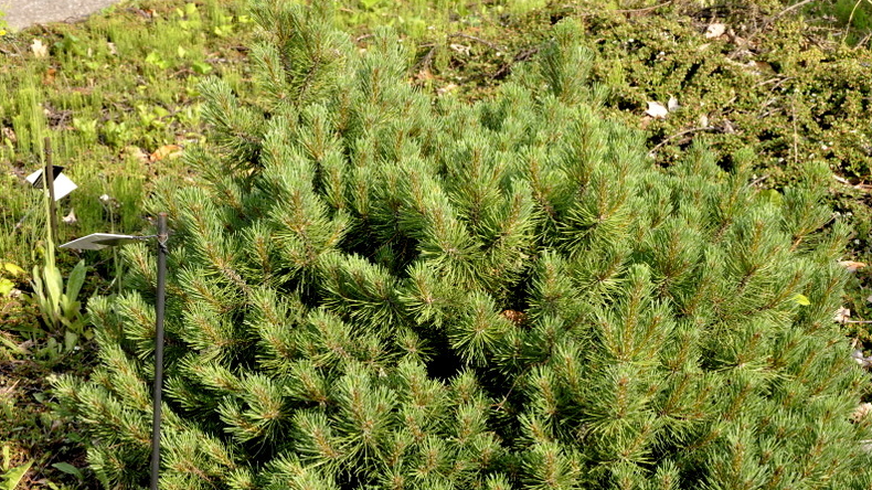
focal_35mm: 72
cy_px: 280
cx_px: 434
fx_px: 1654
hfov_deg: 29.5
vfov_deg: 16.9
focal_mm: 45
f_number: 10
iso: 200
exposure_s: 1/100
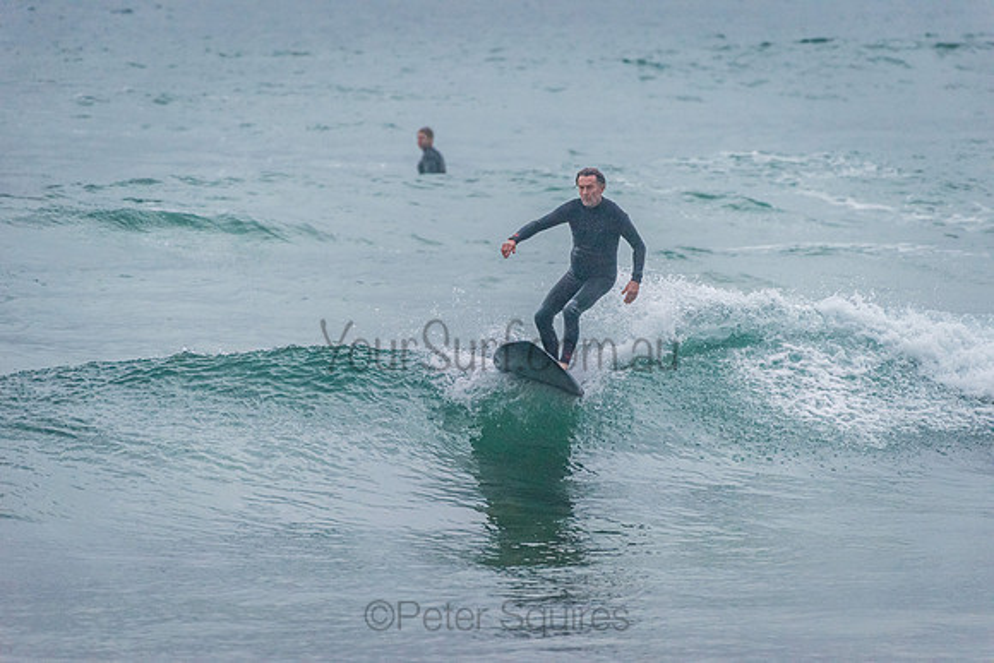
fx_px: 13808
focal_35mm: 500
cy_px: 332
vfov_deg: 2.8
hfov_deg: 4.1
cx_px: 497
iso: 2500
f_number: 5.6
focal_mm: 500
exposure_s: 1/1600
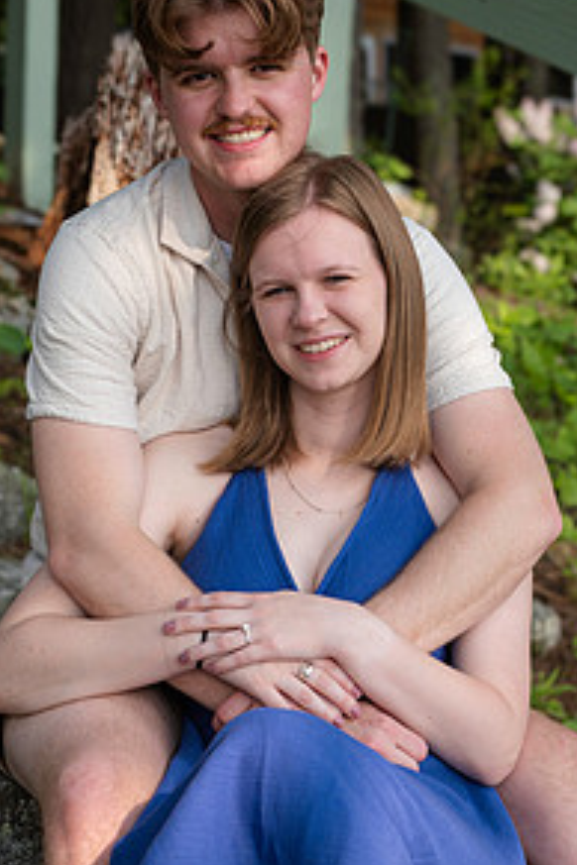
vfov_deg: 25.6
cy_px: 505
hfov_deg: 17.2
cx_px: 366
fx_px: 1899
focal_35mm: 79
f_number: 5.6
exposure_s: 1/450
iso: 320
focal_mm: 34.3
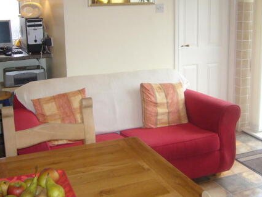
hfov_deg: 39.6
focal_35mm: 48
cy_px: 66
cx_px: 130
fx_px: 363
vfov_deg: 30.1
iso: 200
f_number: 2.8
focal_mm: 5.8
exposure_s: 1/60
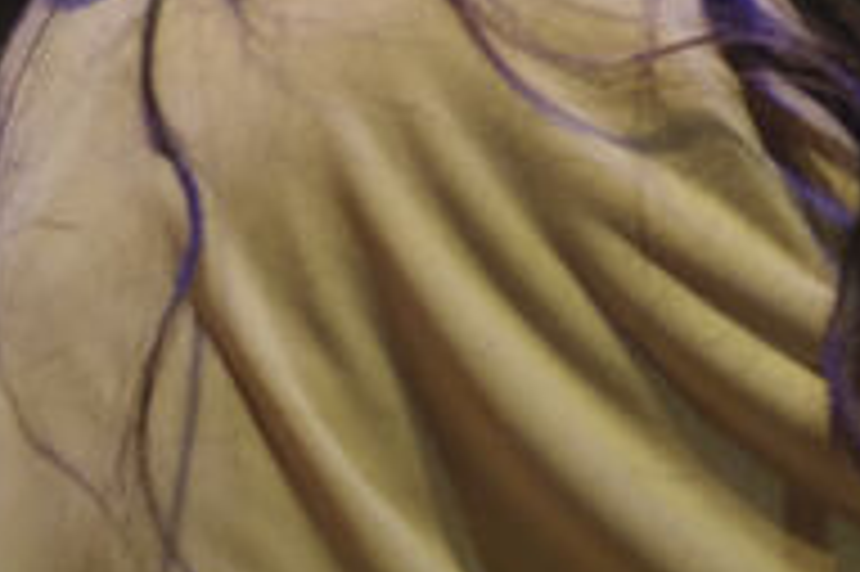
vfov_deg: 2.1
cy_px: -61
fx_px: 15705
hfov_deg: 3.1
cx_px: 1936
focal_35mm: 658
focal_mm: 90
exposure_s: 1/250
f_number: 2
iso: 1250
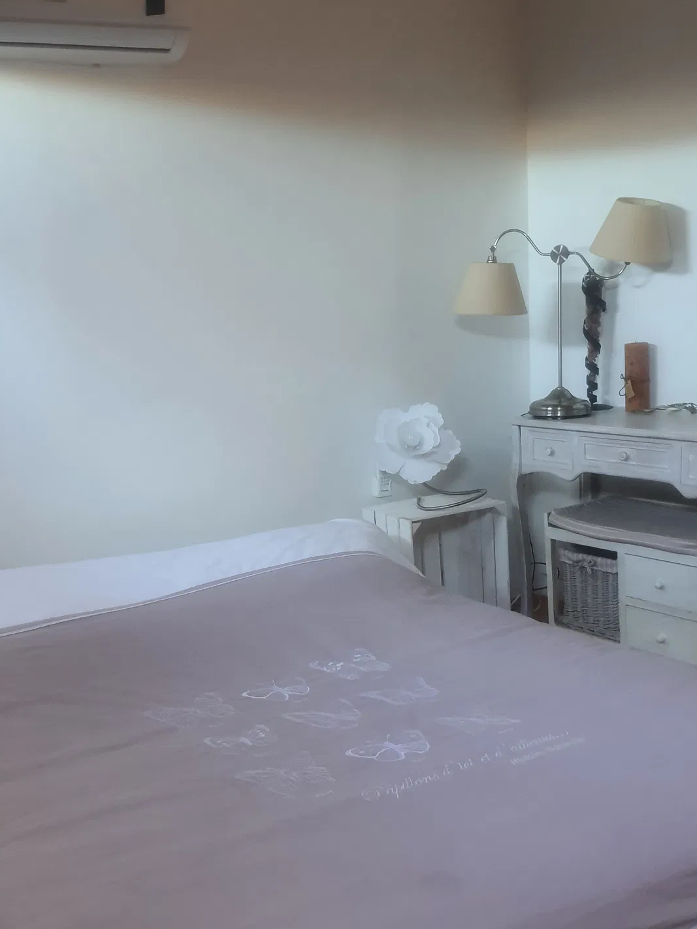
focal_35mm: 39
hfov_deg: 36.8
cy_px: 537
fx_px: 1047
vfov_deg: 47.7
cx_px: 298
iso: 320
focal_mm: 4.32
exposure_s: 1/40
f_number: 1.7
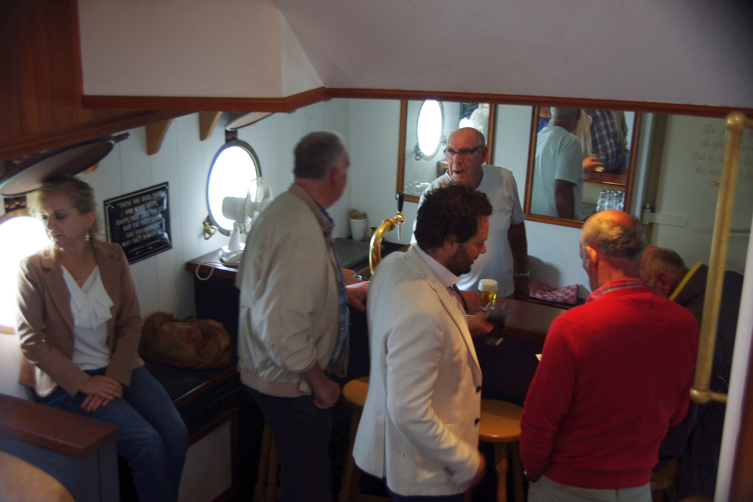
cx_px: 376
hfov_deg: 45.4
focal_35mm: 43
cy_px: 251
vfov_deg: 31.2
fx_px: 899
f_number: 4
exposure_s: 1/25
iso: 400
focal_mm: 29.38
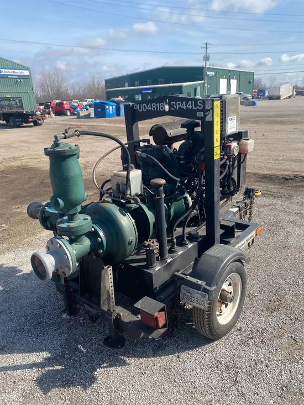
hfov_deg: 53.1
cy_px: 202
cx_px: 152
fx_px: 304
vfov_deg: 67.3
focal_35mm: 26
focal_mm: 4.25
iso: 32
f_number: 1.8
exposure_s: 1/1898
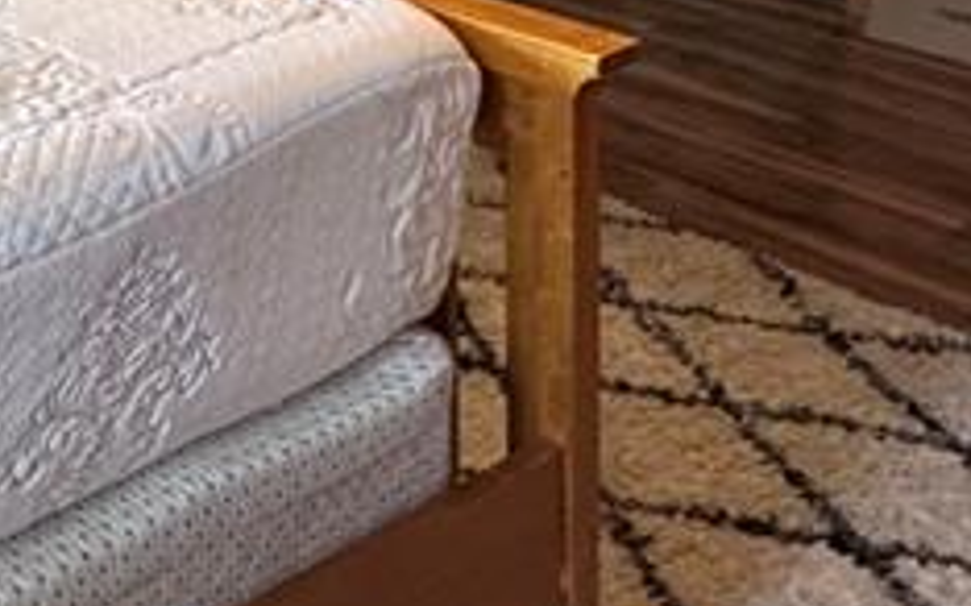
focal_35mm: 65
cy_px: -394
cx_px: -149
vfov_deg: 17.3
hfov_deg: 28.1
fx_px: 1719
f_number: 2.2
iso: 250
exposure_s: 1/60
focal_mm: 2.22
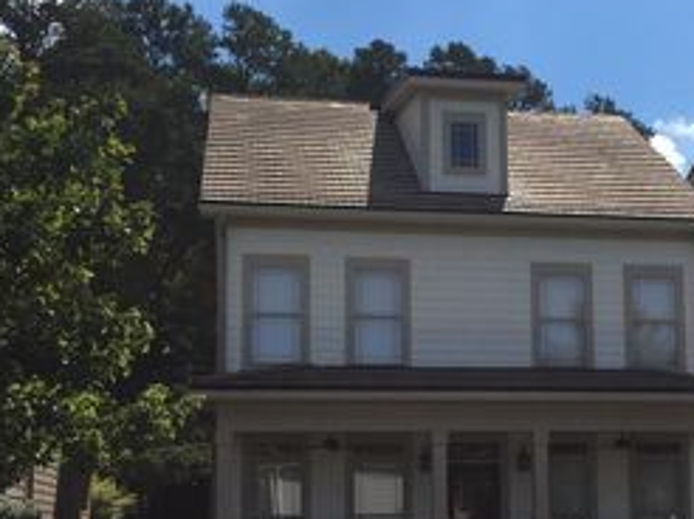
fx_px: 1182
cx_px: 491
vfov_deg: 24.4
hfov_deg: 32.3
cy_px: 405
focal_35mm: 59
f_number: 2.2
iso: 32
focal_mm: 4.15
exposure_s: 1/2825
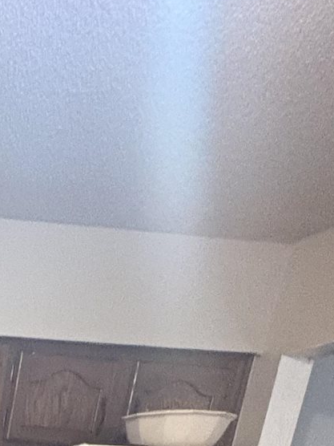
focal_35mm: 58
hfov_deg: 19.6
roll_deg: -2.3
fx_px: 746
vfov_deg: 21.0
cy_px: 822
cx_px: -246
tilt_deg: -22.2
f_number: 2.2
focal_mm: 2.22
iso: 800
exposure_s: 1/60
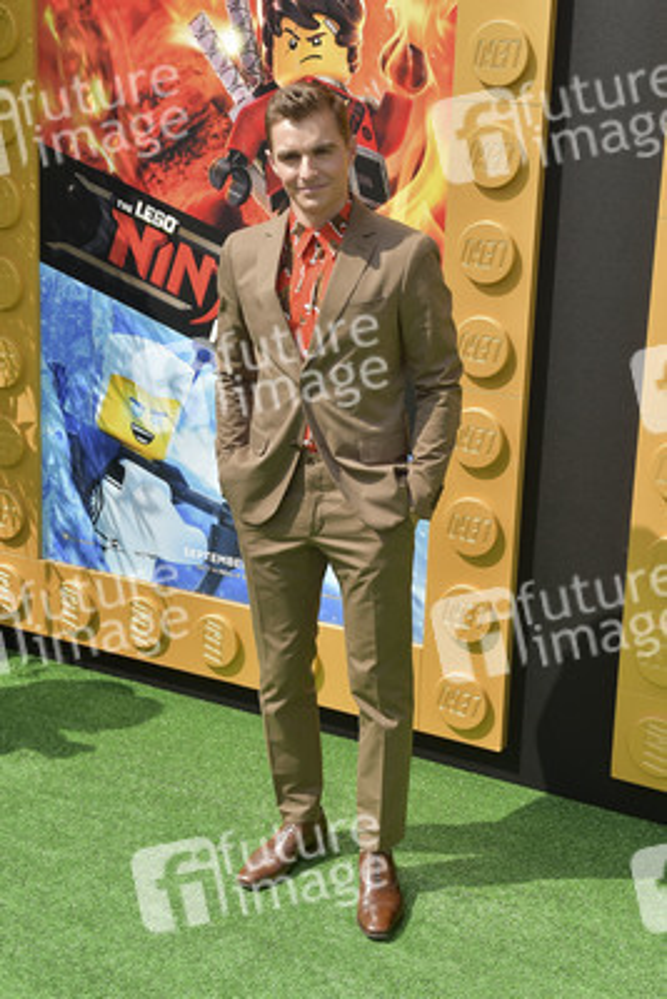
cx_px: 334
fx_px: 1333
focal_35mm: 48
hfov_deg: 28.1
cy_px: 500
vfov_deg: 41.1
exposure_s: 1/320
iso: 200
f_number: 6.3
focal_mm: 48
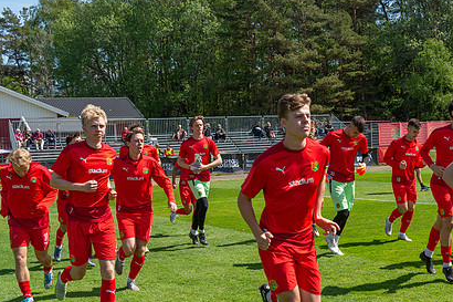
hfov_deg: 34.1
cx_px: 306
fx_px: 730
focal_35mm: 58
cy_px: 200
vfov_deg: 23.3
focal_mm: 40
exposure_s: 1/800
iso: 180
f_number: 4
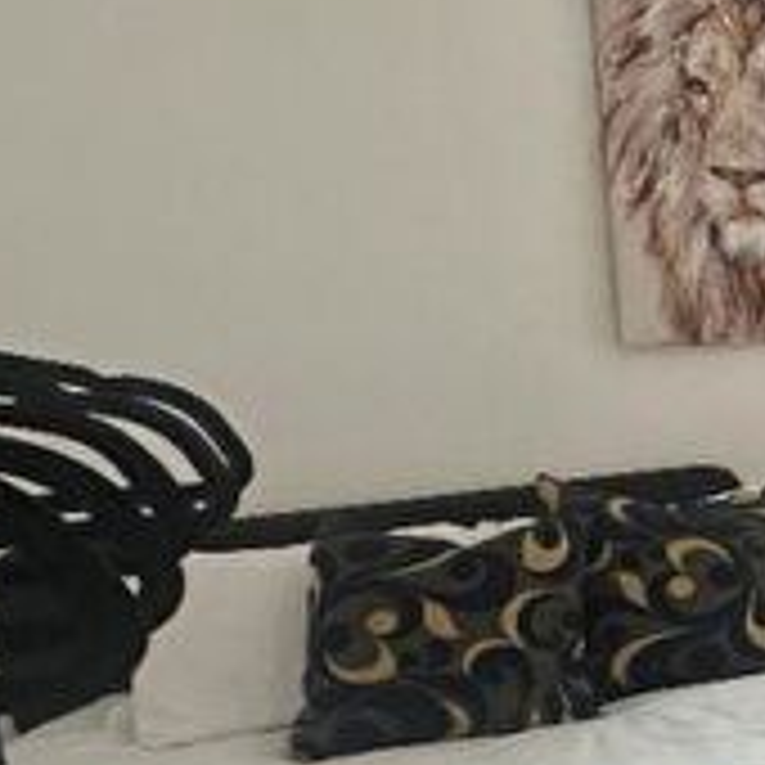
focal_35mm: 51
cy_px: 497
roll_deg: +1.5
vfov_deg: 33.2
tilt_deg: -10.1
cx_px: 1300
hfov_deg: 22.8
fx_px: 1275
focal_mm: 2.22
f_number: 2.2
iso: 50
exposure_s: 1/99
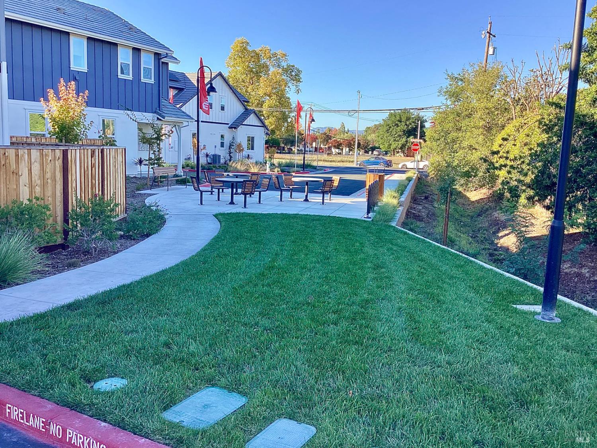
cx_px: 298
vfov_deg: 45.4
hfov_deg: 58.4
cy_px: 224
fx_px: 535
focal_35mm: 31
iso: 25
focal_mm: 3.3
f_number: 2.4
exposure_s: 1/214
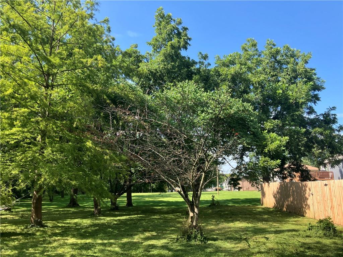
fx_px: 277
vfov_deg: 49.7
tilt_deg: +11.8
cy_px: 128
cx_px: 172
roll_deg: -1.0
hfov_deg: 63.4
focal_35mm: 28
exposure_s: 1/444
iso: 32
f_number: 1.8
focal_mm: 3.99
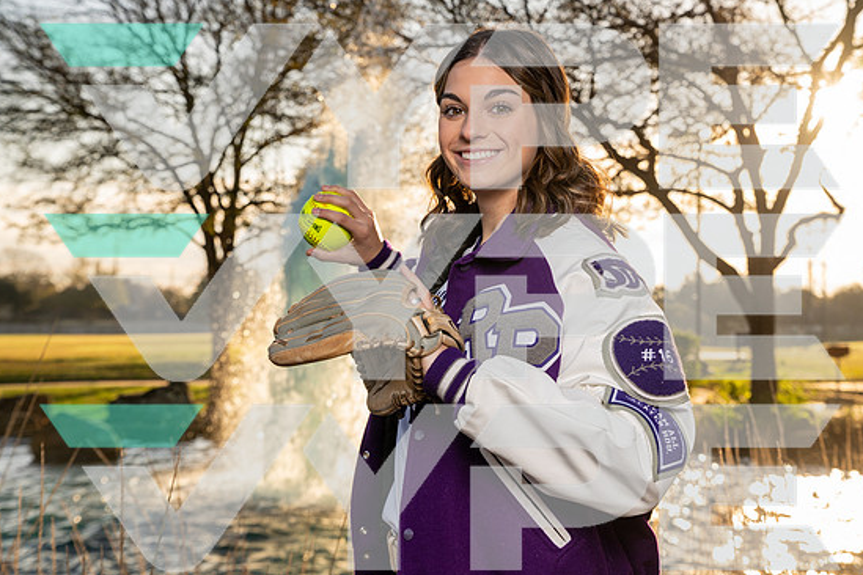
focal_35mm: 56
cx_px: 445
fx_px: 1342
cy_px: 298
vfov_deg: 24.2
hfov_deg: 35.6
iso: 160
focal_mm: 53
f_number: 5.6
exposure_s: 1/250
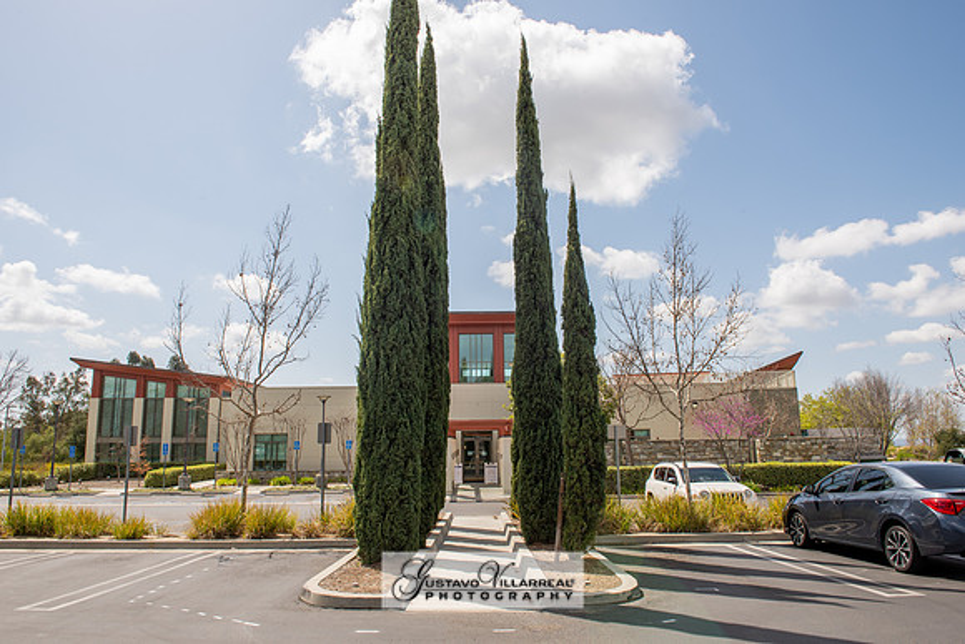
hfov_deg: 73.7
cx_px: 482
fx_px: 643
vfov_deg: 53.2
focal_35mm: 24
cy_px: 322
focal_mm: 24
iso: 200
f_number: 14
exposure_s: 1/200
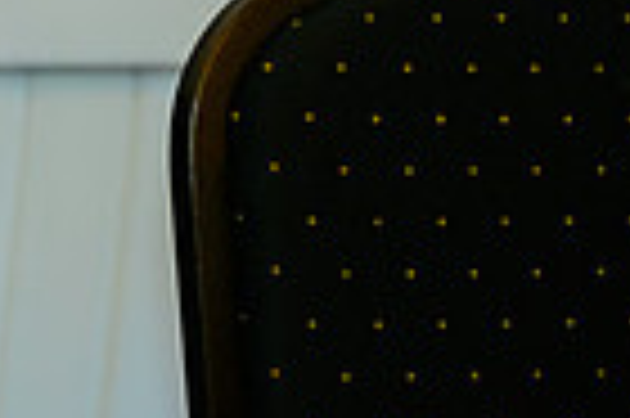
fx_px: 4282
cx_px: -1003
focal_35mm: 245
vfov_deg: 5.6
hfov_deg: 7.7
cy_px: -117
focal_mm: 45
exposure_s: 1/100
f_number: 2.8
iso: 80
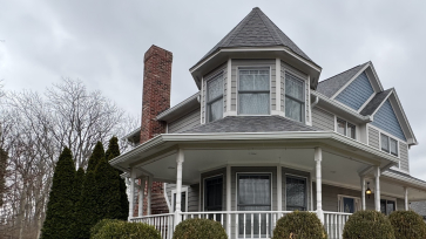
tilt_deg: +7.2
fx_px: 316
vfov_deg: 39.7
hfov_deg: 66.5
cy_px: 194
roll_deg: +0.3
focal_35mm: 28
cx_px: 275
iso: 40
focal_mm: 2.22
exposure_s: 1/99
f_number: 2.2
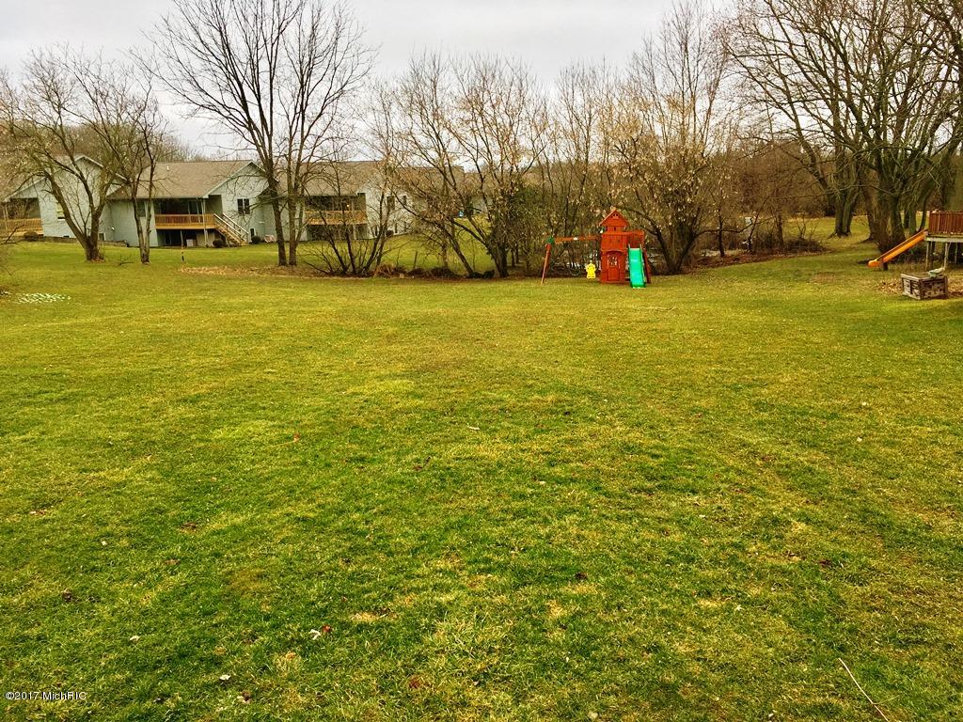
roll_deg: +0.0
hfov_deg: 61.7
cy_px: 361
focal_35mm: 29
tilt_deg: -11.9
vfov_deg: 48.2
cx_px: 482
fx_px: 807
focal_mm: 4.15
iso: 25
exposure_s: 1/122
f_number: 2.2
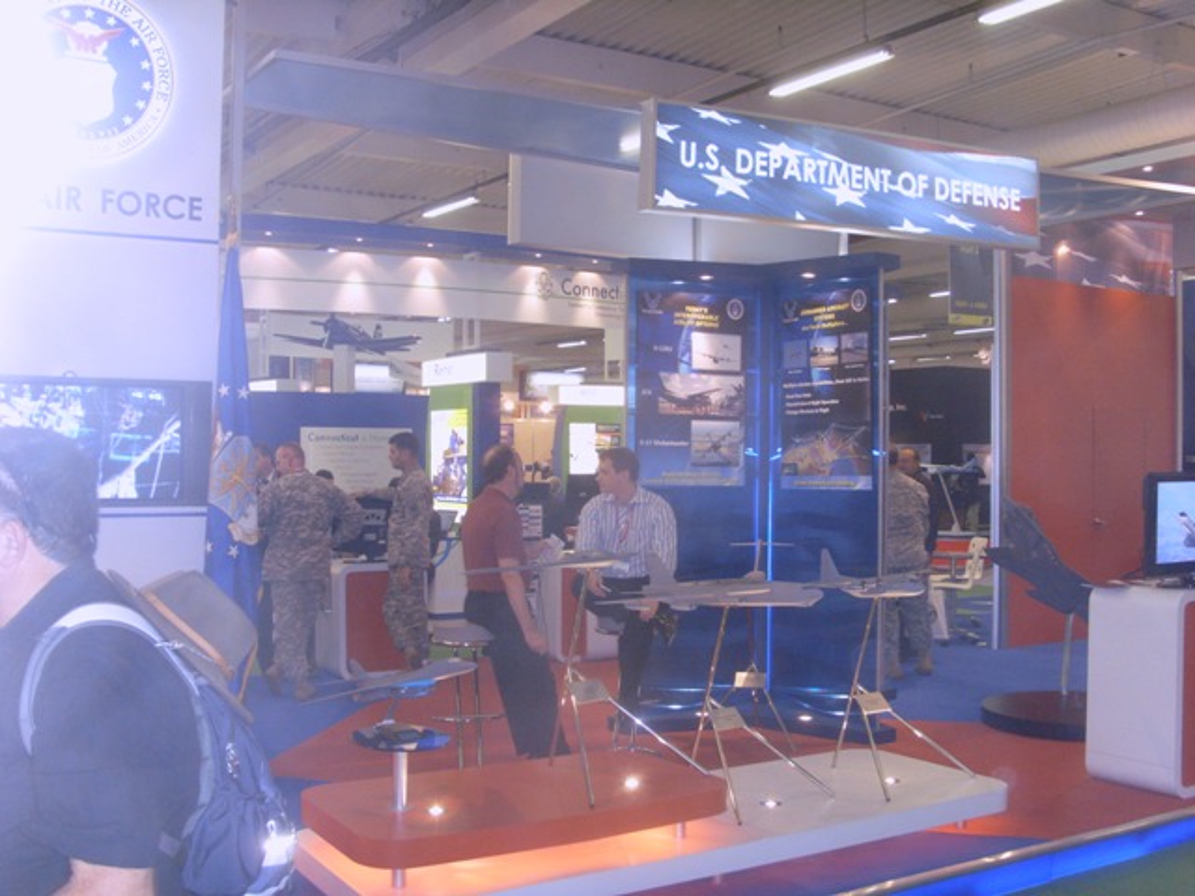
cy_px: 448
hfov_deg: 51.4
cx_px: 598
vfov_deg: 39.7
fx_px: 1243
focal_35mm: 36
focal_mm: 6
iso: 100
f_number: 3.5
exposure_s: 1/45
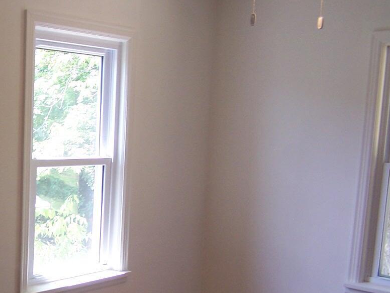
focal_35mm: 76
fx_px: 856
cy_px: 211
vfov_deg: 19.3
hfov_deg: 24.9
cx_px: 44
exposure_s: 1/30
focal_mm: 6.3
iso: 80
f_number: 2.8
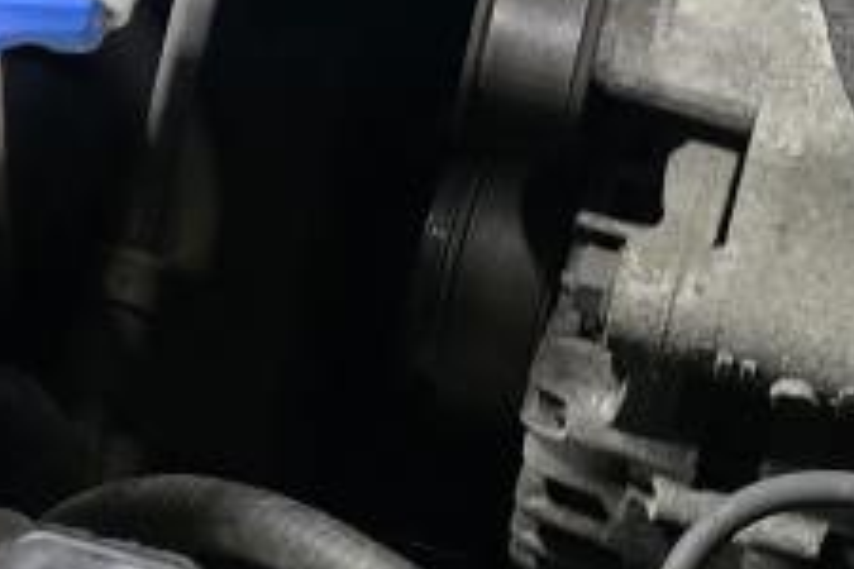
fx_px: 3226
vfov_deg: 9.2
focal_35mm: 136
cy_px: -702
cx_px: 528
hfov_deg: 15.1
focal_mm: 6.3
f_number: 1.7
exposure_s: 1/60
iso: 800
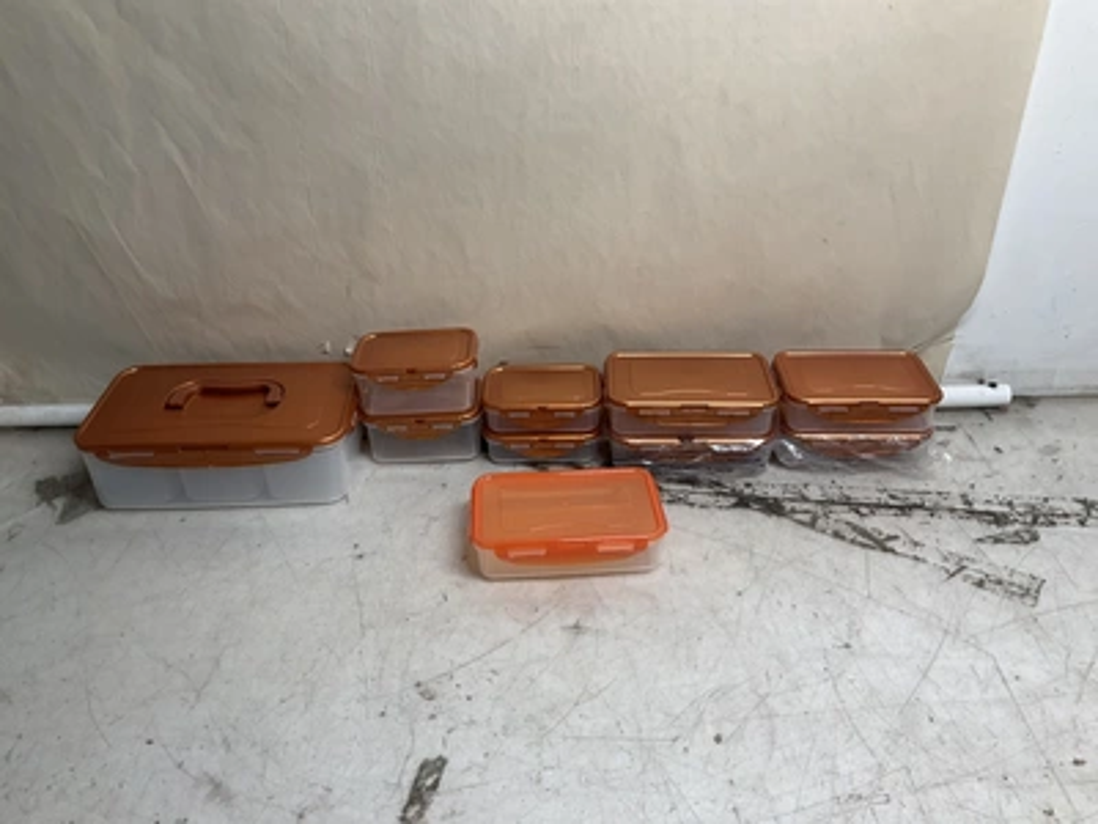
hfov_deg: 61.7
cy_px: 412
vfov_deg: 48.2
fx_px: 920
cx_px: 549
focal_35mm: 29
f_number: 1.8
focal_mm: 3
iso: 64
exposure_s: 1/120
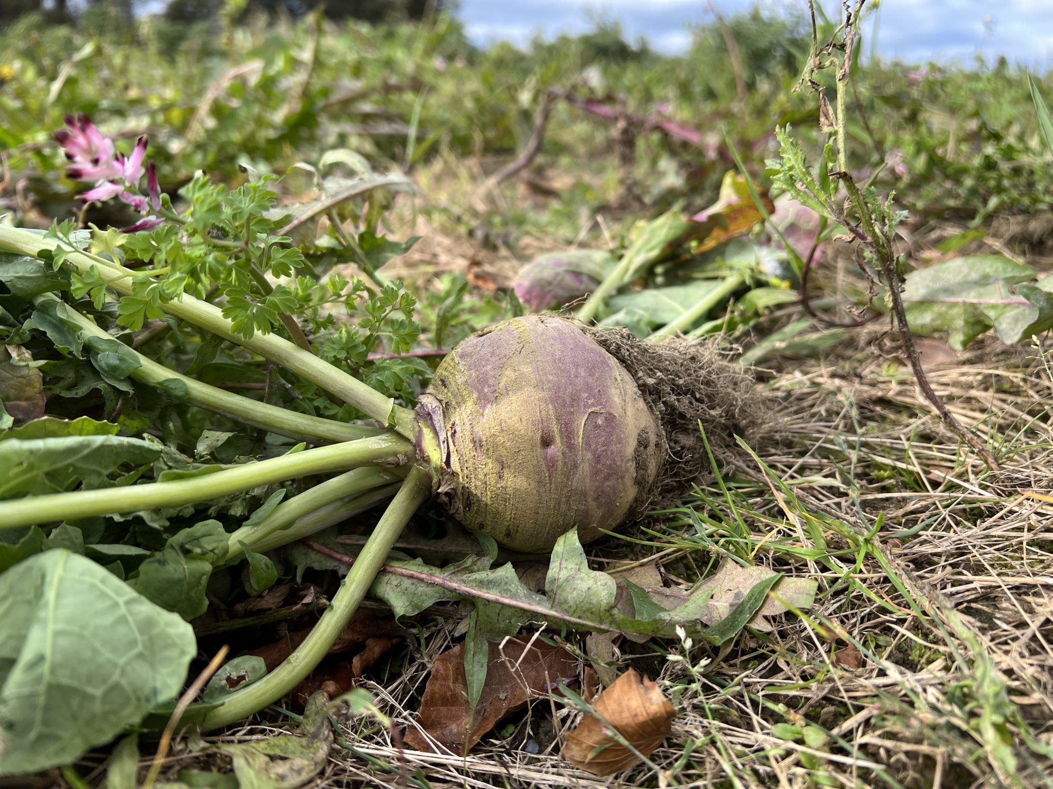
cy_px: 394
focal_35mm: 26
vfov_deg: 53.1
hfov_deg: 67.3
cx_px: 526
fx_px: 791
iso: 50
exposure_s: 1/902
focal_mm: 5.7
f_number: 1.5
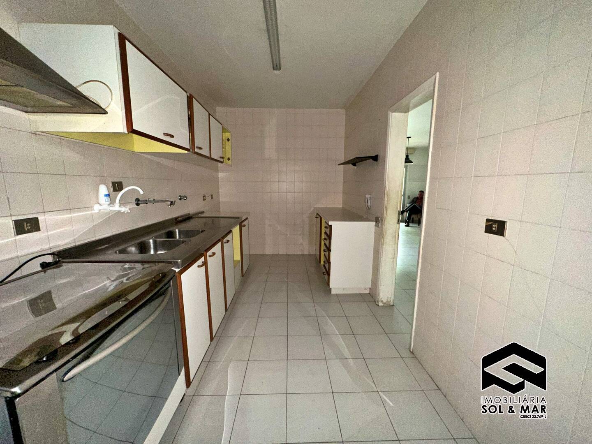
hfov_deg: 102.1
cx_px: 296
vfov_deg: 85.7
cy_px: 222
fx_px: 239
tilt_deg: -9.1
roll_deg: -1.1
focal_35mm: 14
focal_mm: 2.22
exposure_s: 1/30
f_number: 2.2
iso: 250
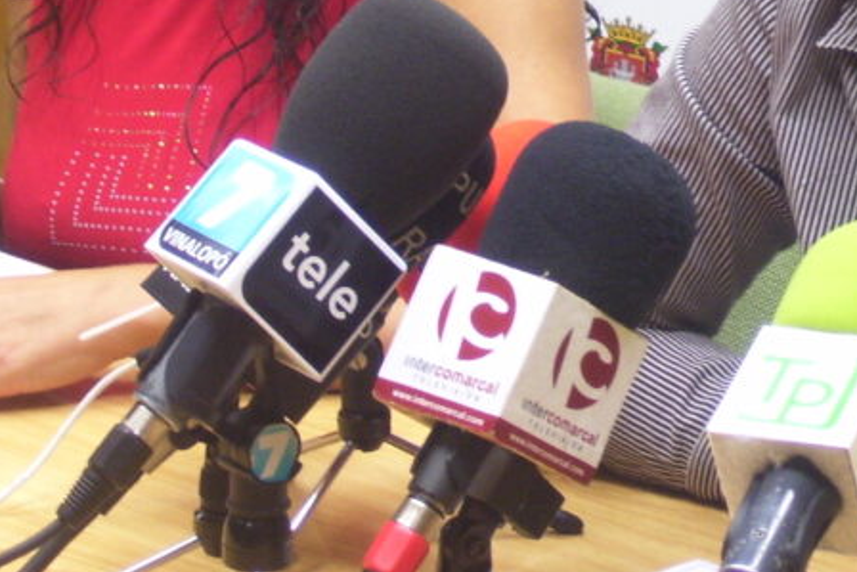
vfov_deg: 7.1
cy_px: 21
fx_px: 4620
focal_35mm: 194
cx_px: 670
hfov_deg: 10.6
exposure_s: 1/10
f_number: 4.3
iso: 160
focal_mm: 14.3
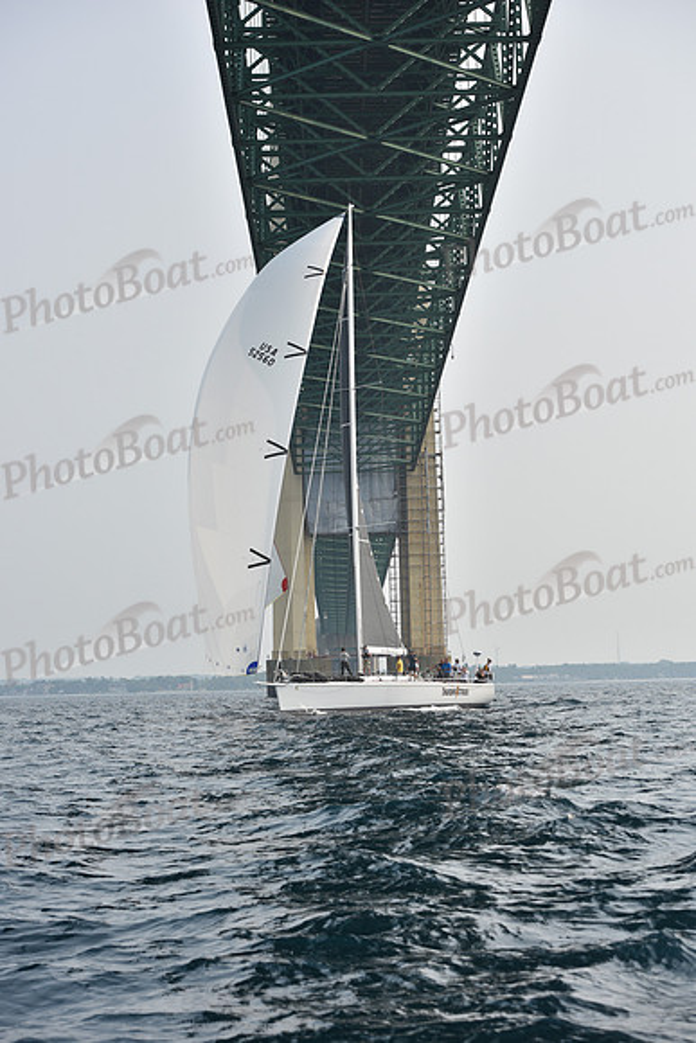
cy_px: 522
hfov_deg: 19.5
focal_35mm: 70
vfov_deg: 28.8
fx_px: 2029
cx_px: 348
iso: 250
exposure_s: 1/1250
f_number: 6.3
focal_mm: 70
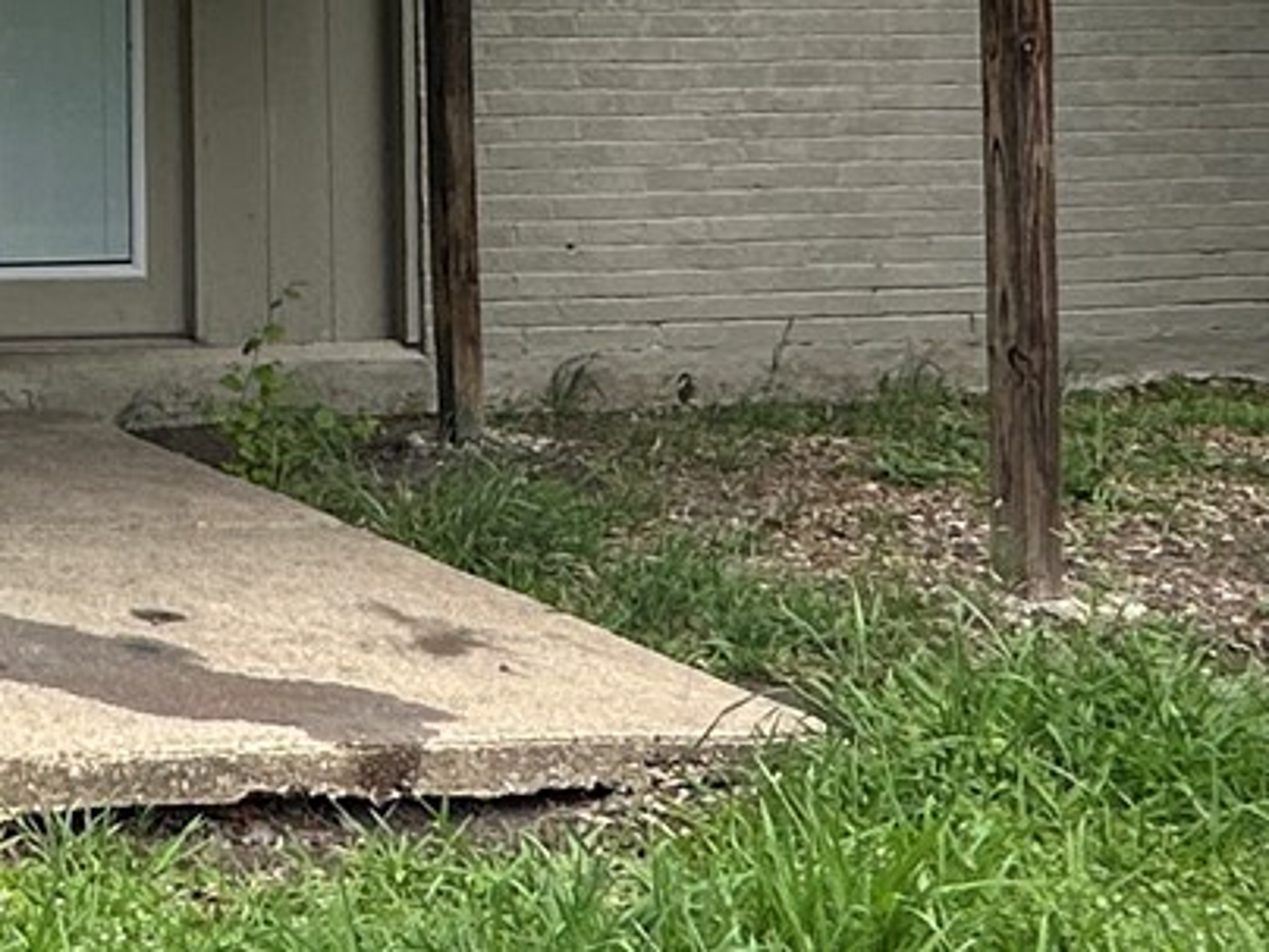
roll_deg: -0.1
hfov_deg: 22.8
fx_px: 2603
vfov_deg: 19.9
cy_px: -63
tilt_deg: +3.1
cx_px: -584
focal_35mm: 71
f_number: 2.2
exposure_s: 1/615
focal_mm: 2.22
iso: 40
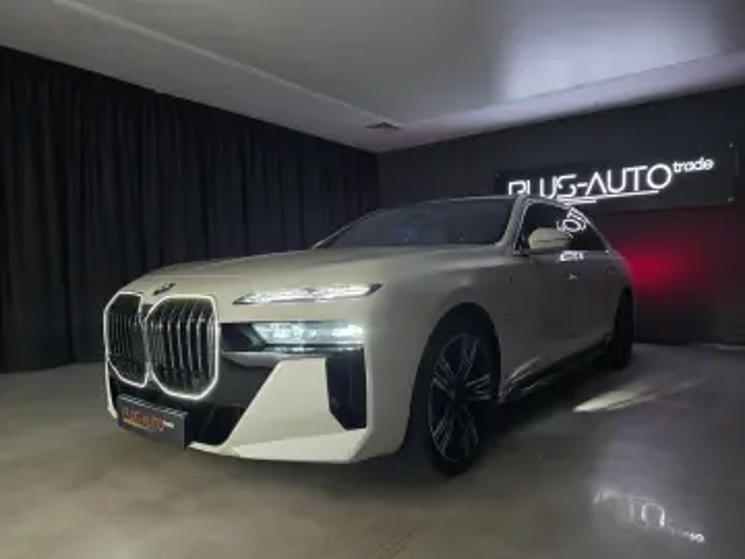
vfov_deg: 58.9
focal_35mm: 23
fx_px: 495
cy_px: 280
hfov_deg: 73.9
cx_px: 372
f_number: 1.7
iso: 640
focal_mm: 6.3
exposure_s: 1/30.5
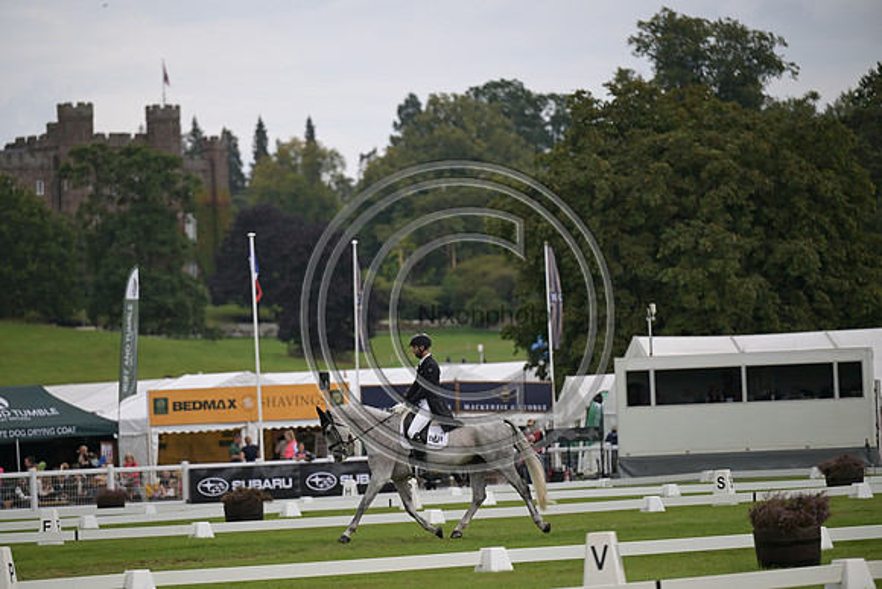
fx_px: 4901
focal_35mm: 200
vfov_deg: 6.9
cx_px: 441
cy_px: 294
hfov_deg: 10.3
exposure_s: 1/1250
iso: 200
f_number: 3.2
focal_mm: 200
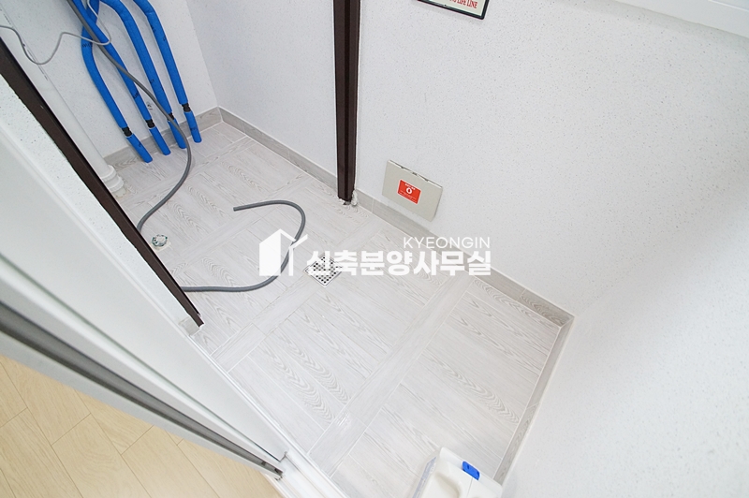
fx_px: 312
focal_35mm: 15
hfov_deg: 100.4
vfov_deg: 77.2
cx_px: 374
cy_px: 249
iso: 1600
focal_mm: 10
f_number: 5
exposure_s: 1/80
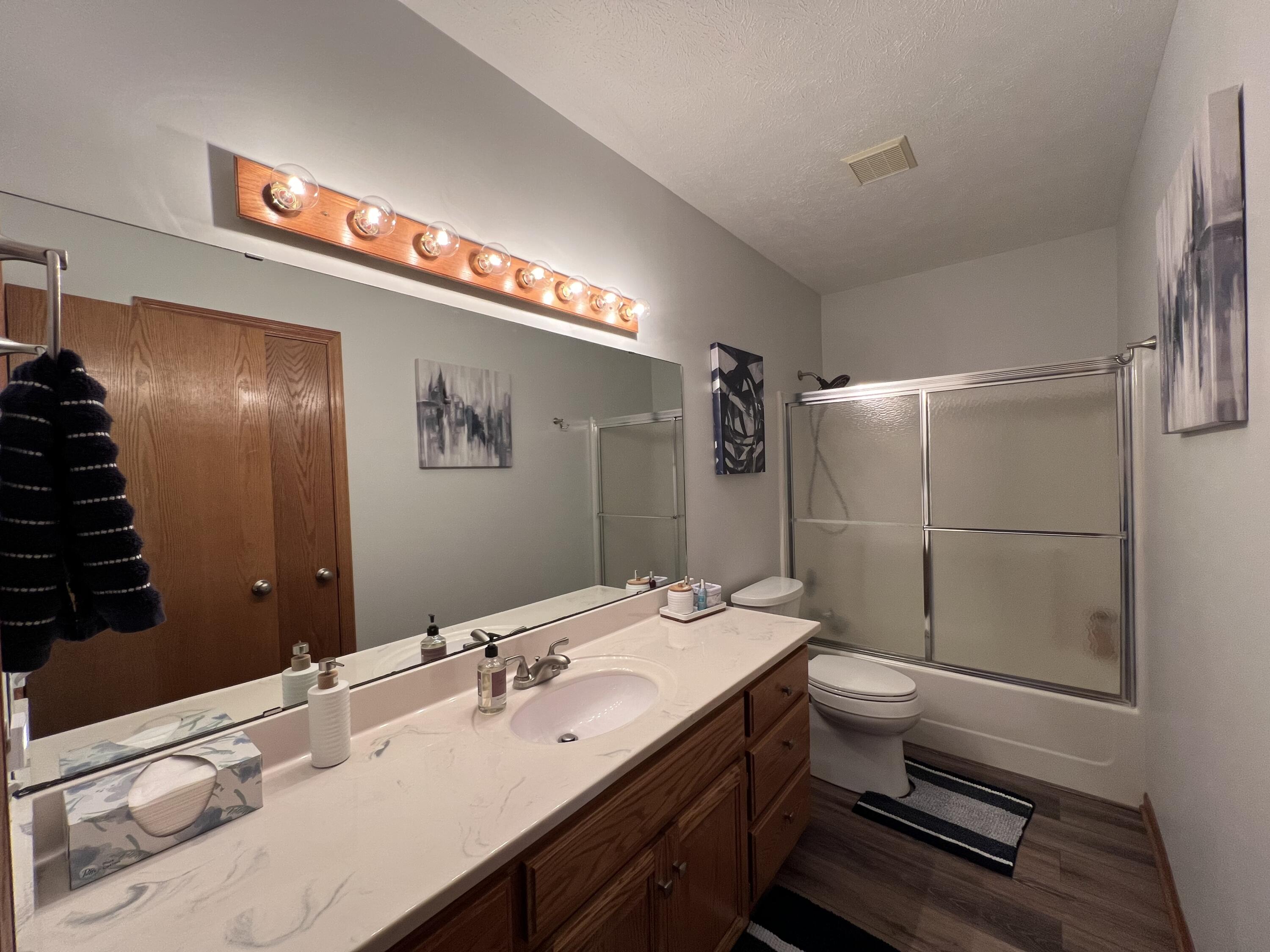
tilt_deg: -0.7
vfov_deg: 89.9
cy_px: 476
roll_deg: +1.7
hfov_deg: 106.2
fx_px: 477
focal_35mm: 13
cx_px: 635
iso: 160
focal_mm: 1.57
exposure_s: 1/60
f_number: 1.8
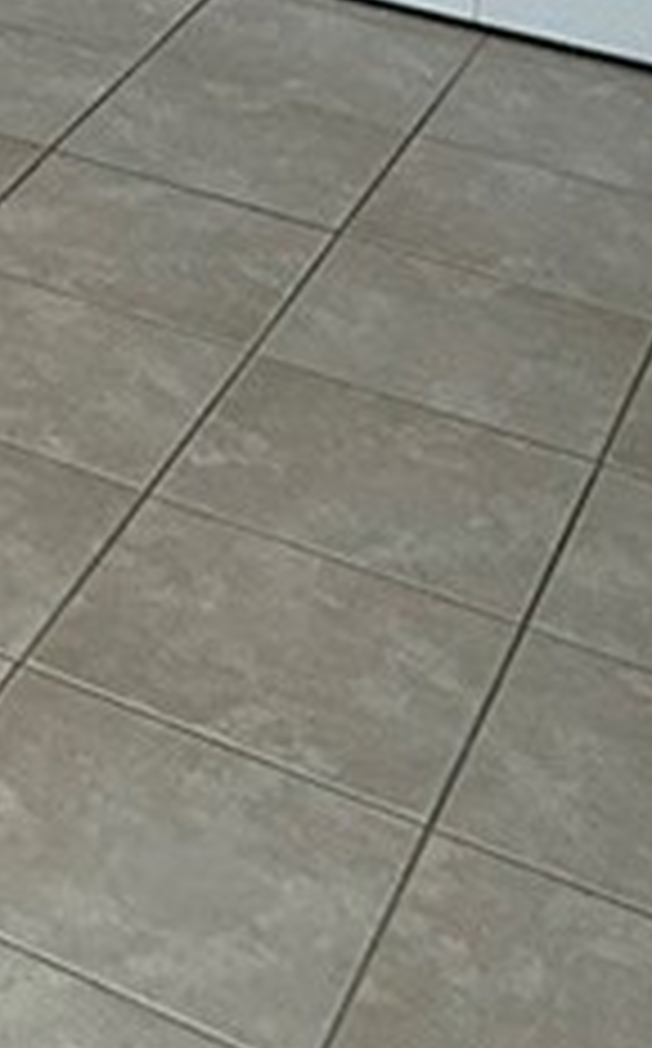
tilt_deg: -9.9
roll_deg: -2.6
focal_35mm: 102
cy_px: -616
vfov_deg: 17.8
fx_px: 2909
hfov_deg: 11.1
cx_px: -800
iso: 50
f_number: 2.2
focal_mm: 2.22
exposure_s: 1/192
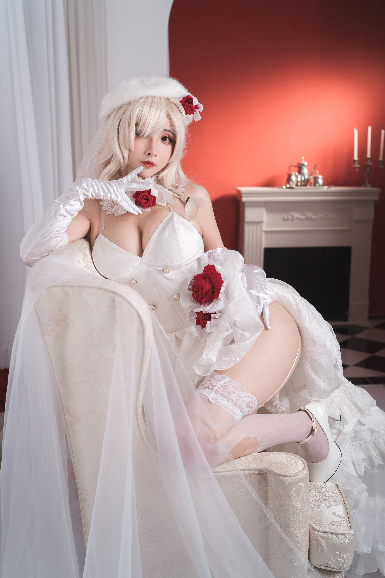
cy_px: 289
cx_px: 192
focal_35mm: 40
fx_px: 642
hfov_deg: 33.4
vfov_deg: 48.5
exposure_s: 1/160
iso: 100
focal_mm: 40
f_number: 3.5
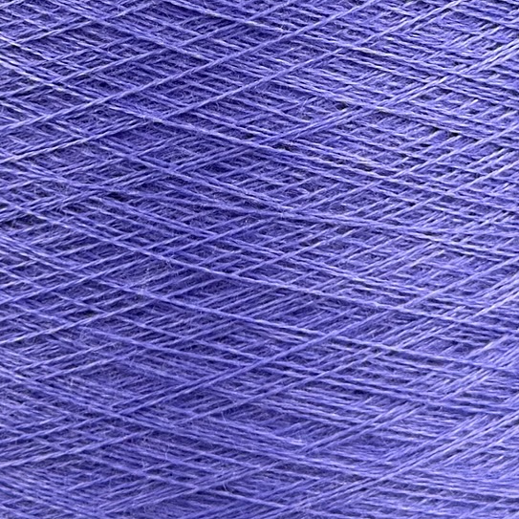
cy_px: 38
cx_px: 214
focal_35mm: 80
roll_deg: +0.7
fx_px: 1357
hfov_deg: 21.6
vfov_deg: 21.1
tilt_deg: -9.9
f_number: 1.78
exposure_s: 1/784
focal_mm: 6.76
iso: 64
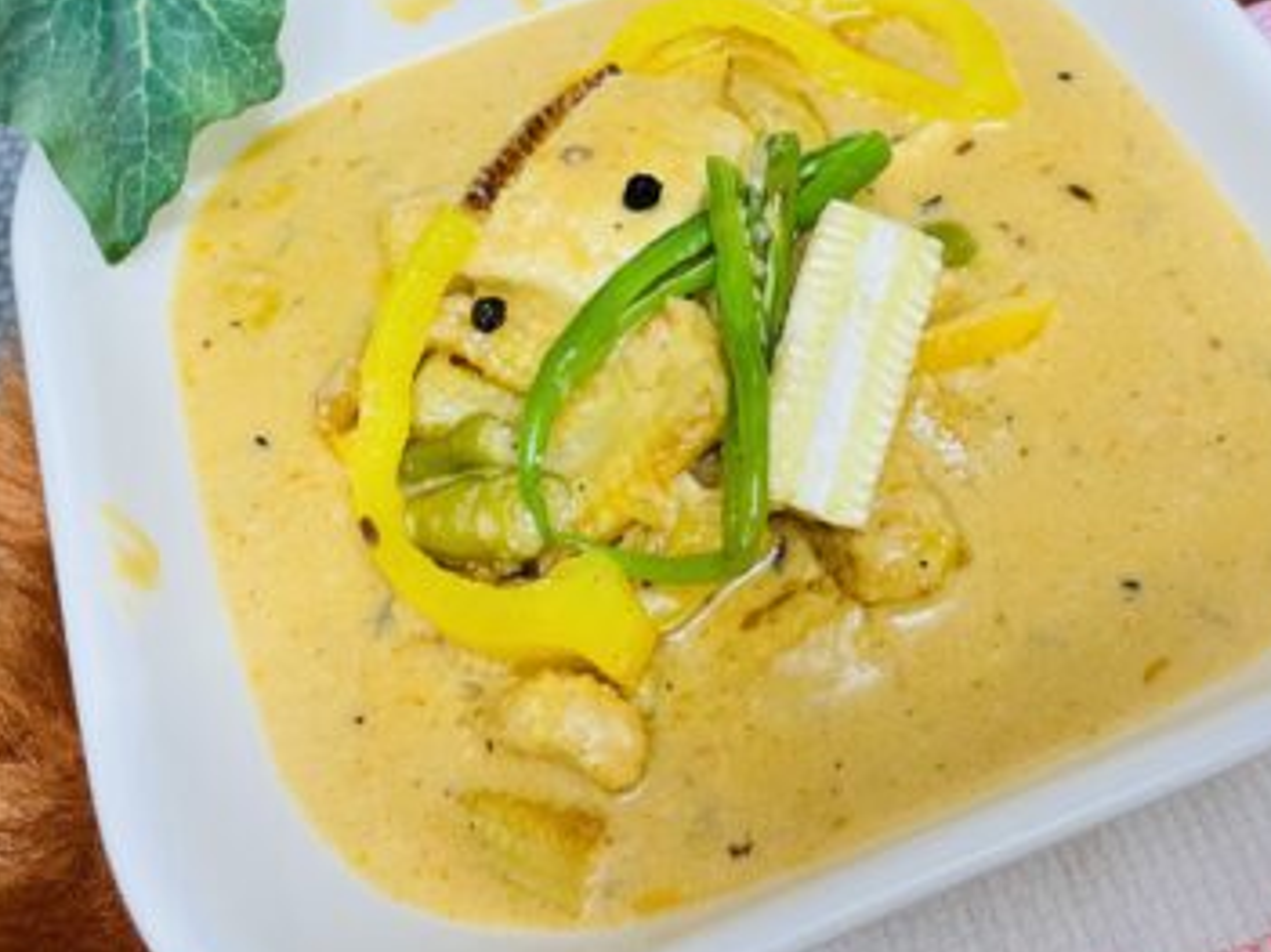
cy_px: 335
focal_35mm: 43
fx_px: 1578
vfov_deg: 33.3
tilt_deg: -52.3
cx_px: 746
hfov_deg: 43.7
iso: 250
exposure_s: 1/50
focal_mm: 4.2
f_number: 1.6
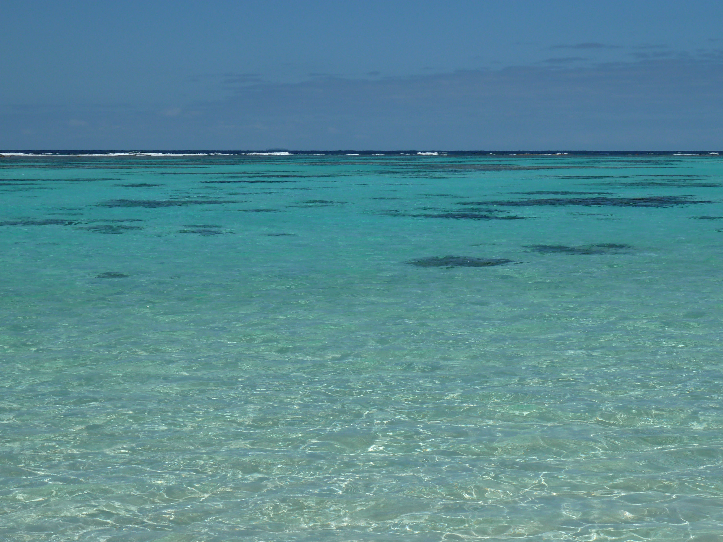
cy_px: 271
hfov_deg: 25.0
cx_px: 362
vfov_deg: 18.9
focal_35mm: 78
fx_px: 1629
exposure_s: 1/800
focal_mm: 12.8
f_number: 5.6
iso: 80
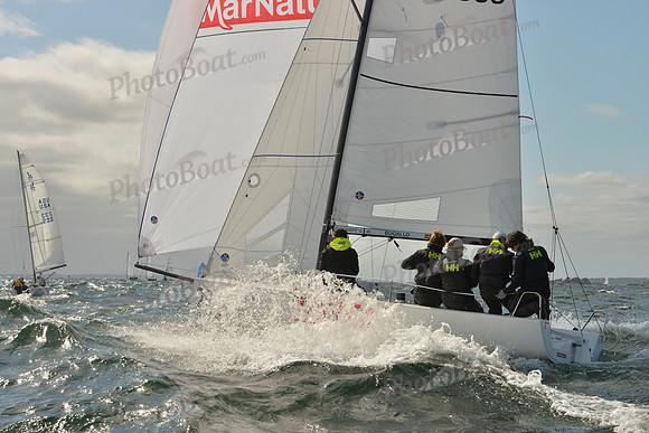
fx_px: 1262
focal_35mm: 70
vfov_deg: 19.5
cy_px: 216
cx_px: 324
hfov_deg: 28.8
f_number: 11
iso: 400
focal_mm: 70
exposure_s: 1/1600
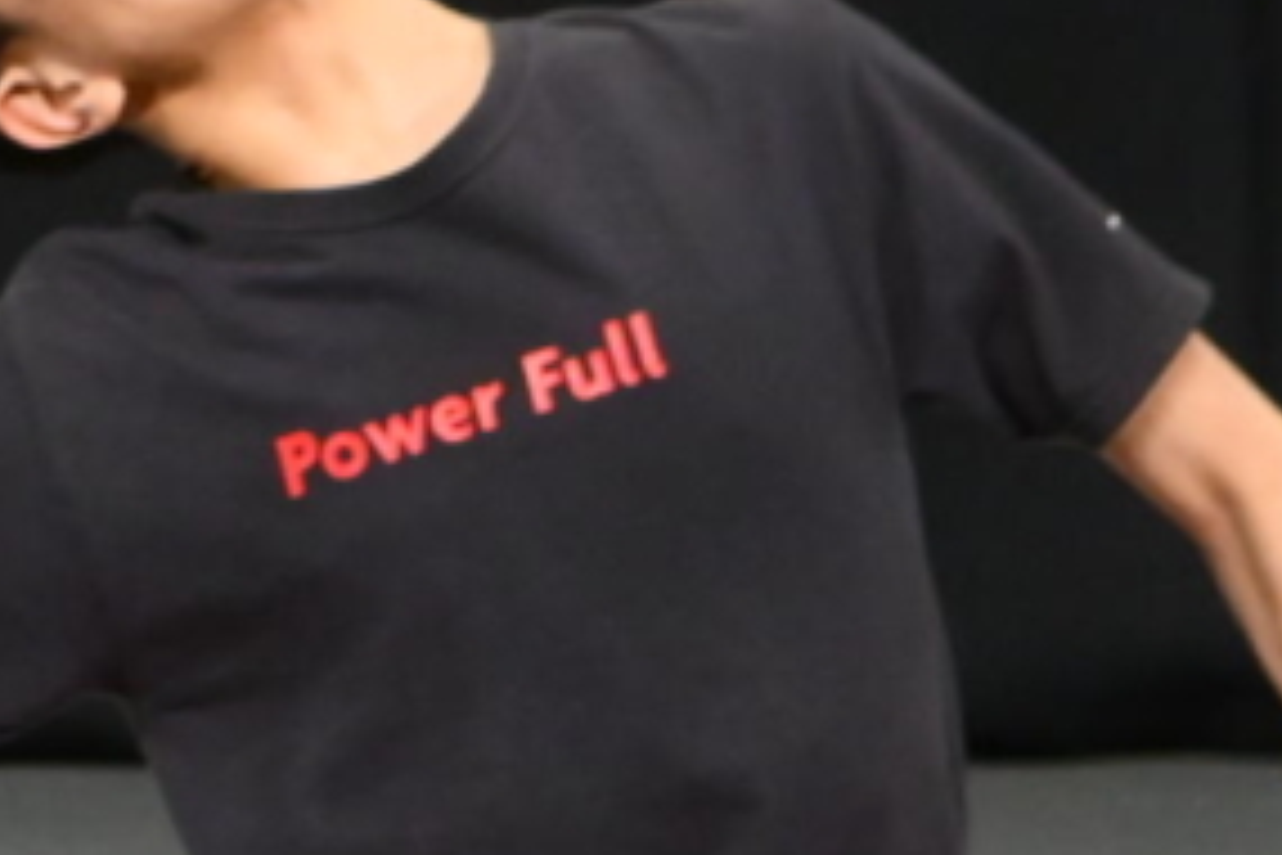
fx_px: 74991
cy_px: 101
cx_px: -1475
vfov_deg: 0.7
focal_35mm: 2106
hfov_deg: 1.0
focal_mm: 250
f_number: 5.6
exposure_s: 1/200
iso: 2500
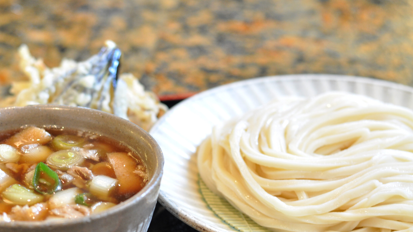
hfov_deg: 22.0
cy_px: 166
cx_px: 165
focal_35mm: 97
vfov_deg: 12.5
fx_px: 1062
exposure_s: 1/20
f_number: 3.5
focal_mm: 50
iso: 640
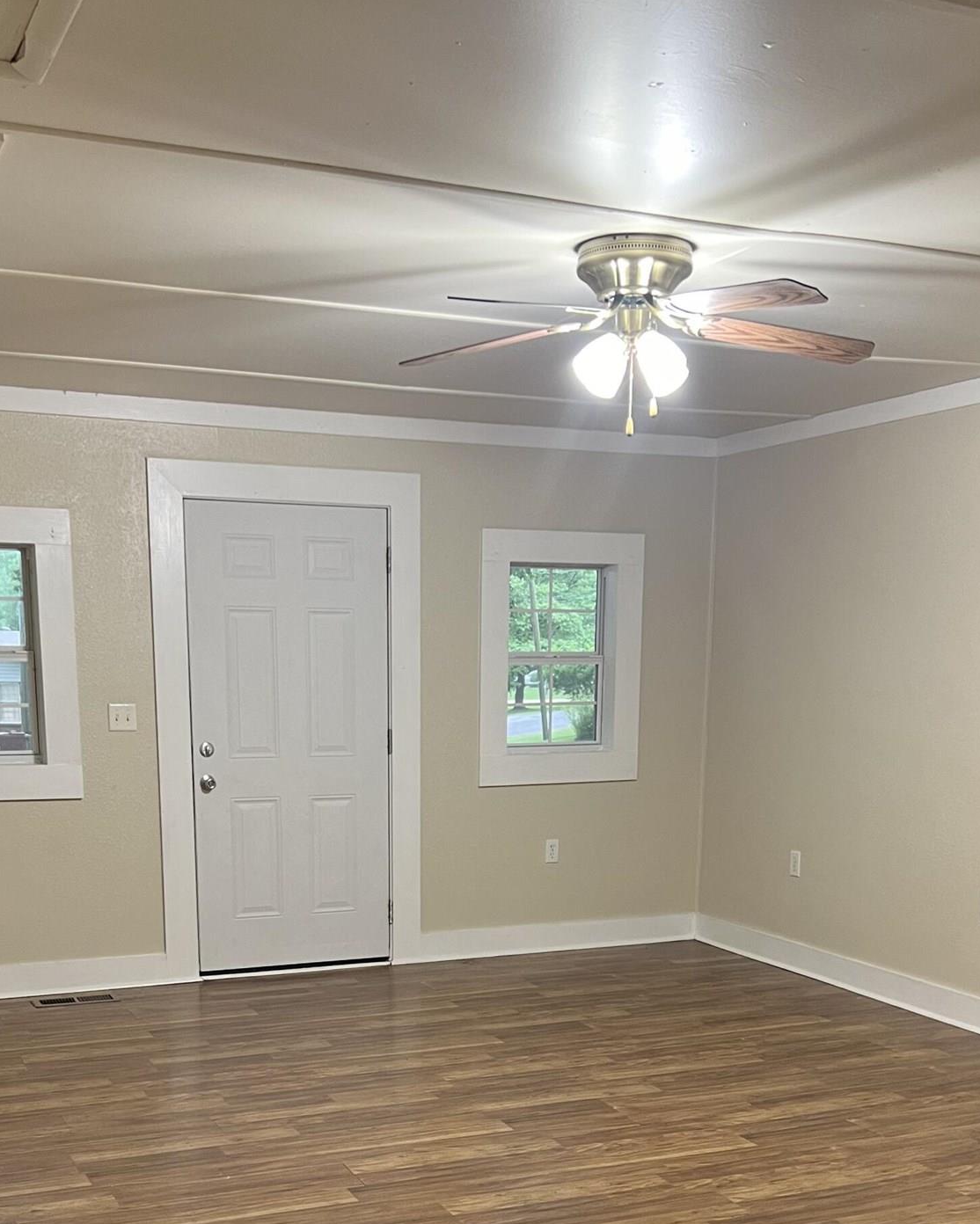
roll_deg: +0.3
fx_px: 1522
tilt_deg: -10.9
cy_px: 968
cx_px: 463
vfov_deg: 42.0
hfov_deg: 35.7
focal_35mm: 42
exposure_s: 1/60
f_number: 1.5
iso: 125
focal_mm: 5.7
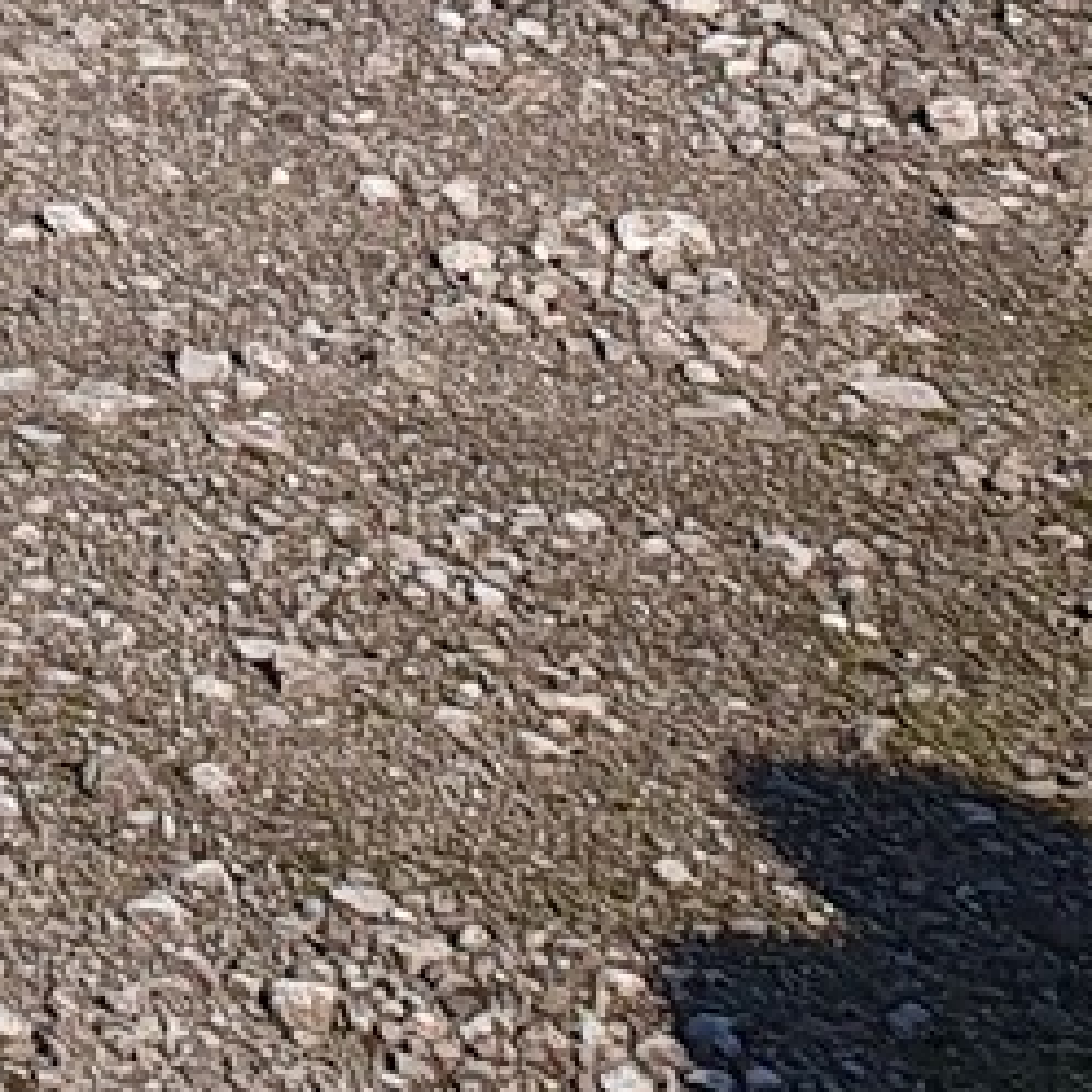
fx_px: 6745
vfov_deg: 7.9
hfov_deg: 7.7
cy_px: -2206
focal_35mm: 189
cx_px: -2456
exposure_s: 1/1568
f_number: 2.4
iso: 50
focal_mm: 4.32
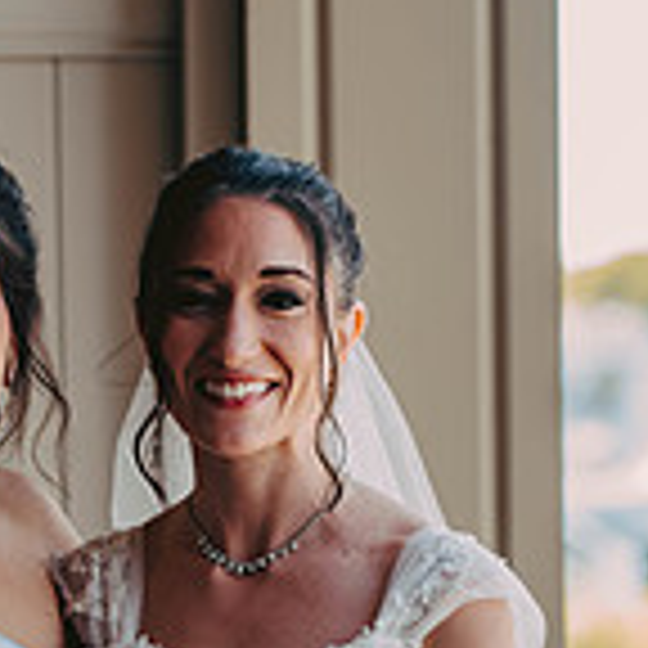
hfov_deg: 7.1
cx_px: 72
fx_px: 5189
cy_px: 626
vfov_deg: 7.1
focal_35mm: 245
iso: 320
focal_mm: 92
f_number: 2.8
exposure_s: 1/400
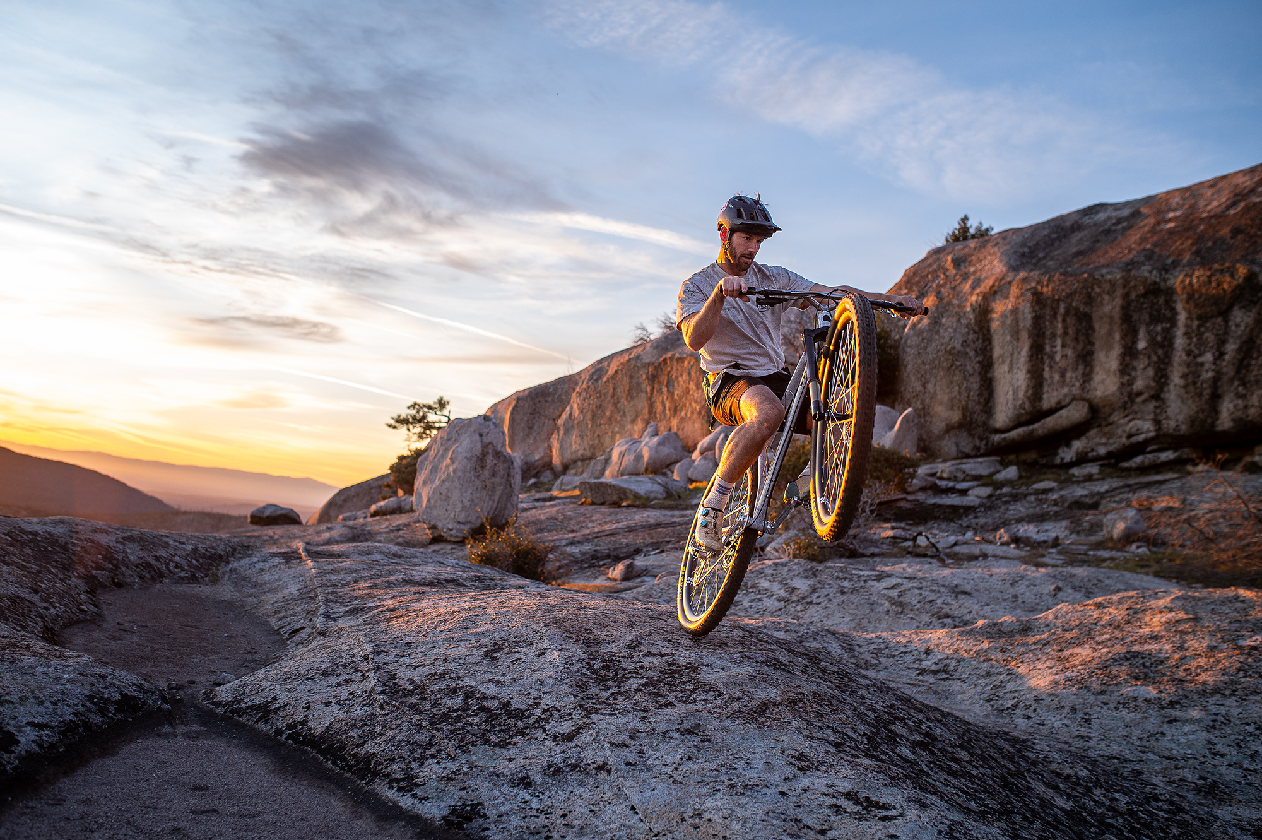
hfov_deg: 54.5
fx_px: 1226
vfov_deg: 37.8
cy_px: 420
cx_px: 631
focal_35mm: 35
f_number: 3.2
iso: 320
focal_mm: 35
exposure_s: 1/500
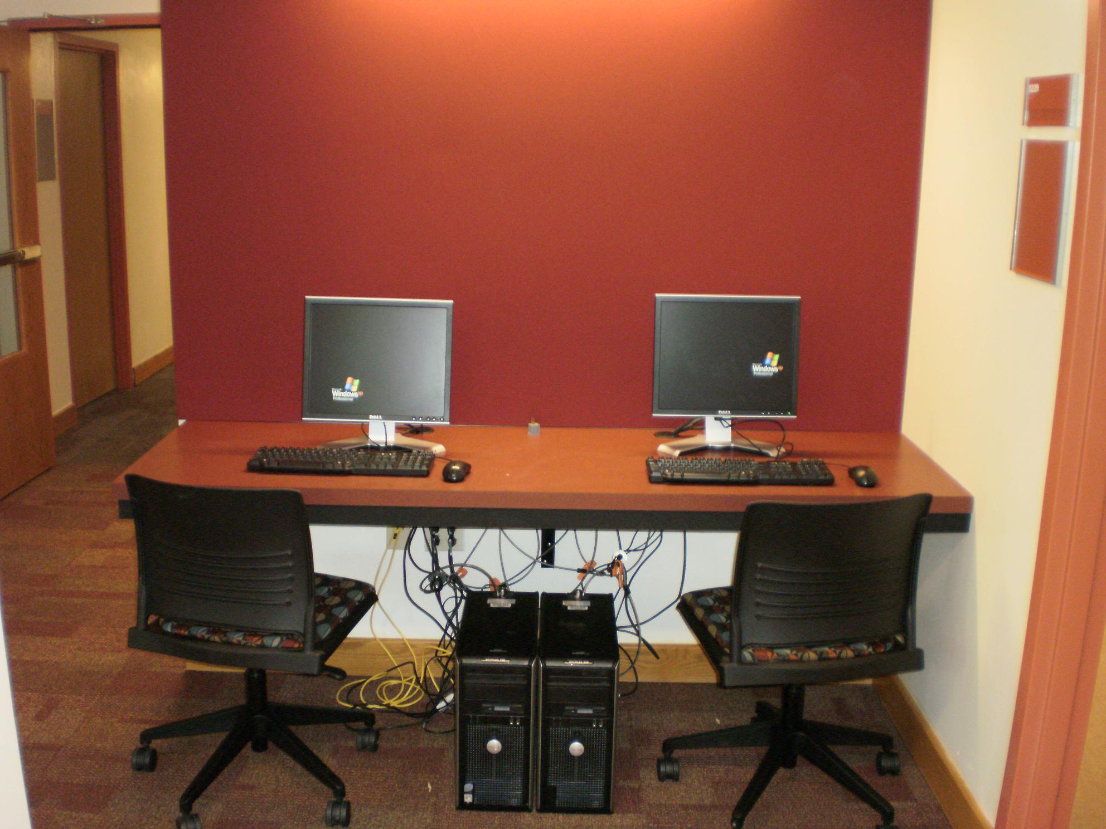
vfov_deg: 39.7
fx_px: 1150
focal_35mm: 36
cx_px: 553
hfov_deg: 51.4
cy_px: 414
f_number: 3.1
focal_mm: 6.3
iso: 250
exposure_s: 1/30
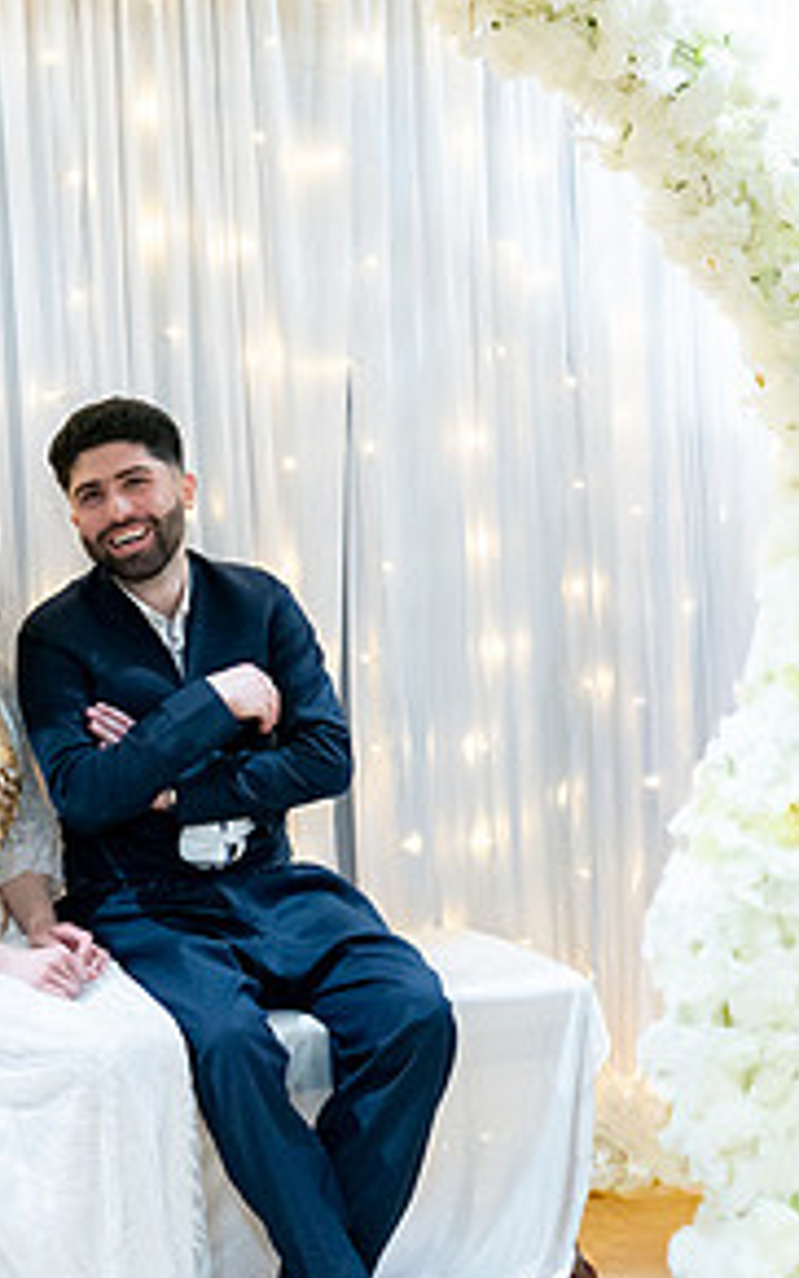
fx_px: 2472
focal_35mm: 71
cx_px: 110
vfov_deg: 28.9
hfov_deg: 18.1
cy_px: 775
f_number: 2.8
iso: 5000
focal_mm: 35
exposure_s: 1/200
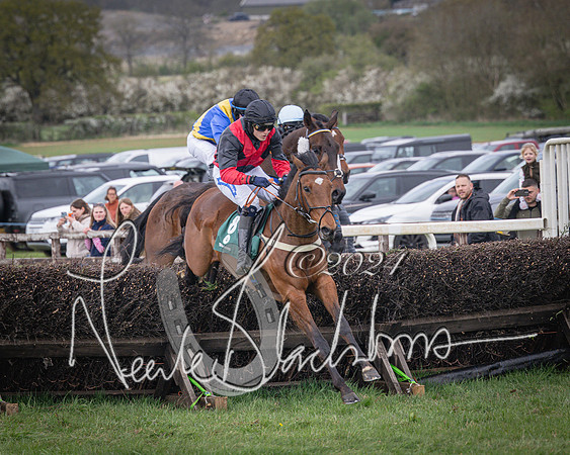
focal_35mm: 303
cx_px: 198
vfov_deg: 5.1
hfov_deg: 6.4
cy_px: 231
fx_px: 5106
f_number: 5
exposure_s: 1/1600
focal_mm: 175
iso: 800
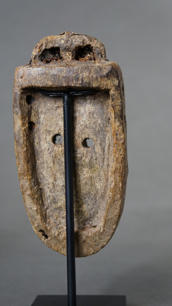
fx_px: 523
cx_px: 71
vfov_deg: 32.6
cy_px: 153
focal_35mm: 65
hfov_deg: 18.7
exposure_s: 1/160
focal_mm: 41
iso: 2000
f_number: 4.5
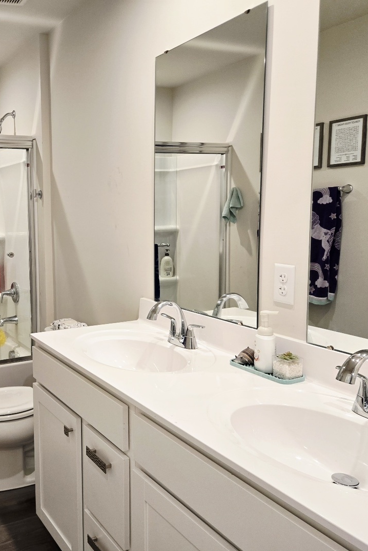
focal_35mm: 32
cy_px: 276
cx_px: 58
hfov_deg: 39.1
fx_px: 490
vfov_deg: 58.7
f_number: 1.8
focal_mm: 5.4
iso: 125
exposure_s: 1/120
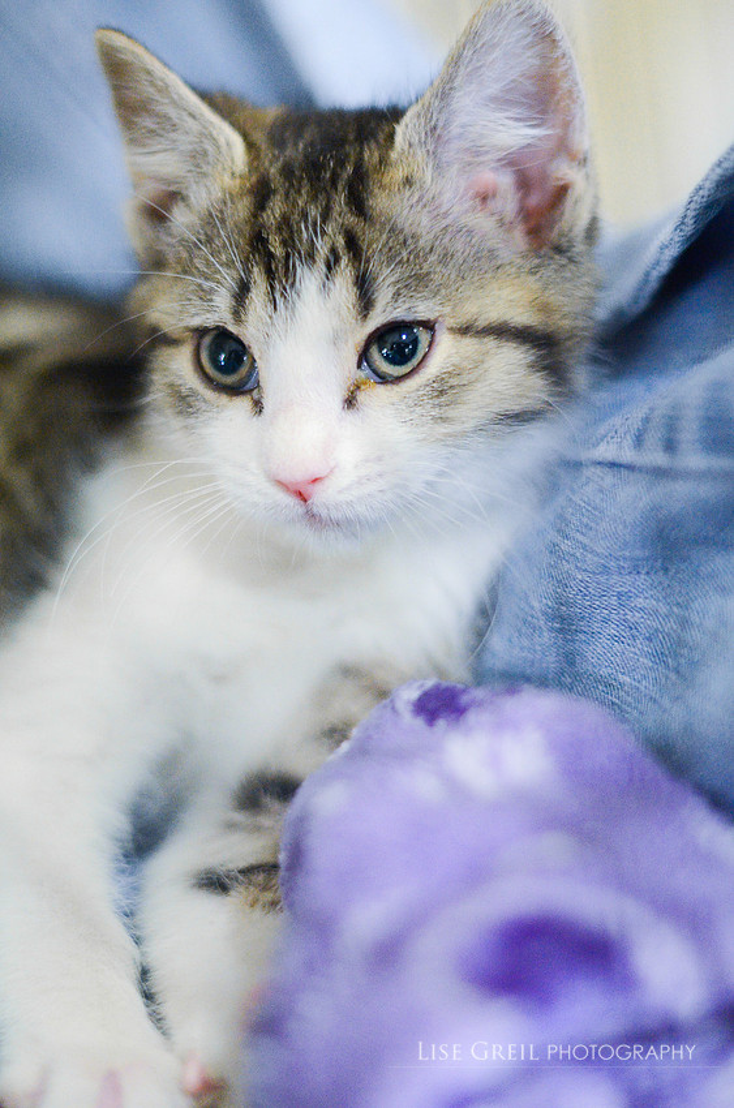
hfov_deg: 18.1
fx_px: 2304
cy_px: 554
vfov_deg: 27.0
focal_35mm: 75
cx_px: 367
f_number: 1.8
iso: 3200
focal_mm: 50
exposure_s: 1/160
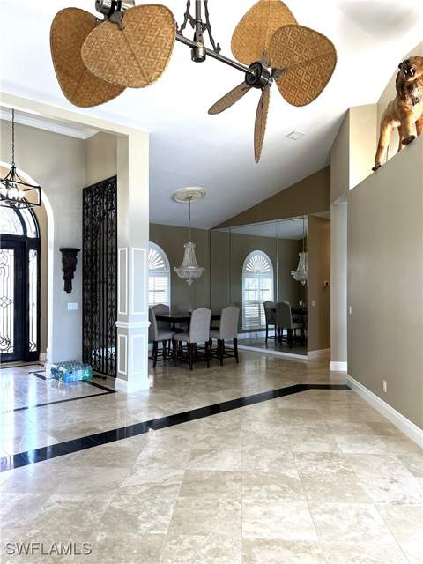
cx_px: 212
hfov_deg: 53.1
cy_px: 282
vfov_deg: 67.3
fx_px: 424
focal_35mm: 26
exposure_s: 1/120
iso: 64
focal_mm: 5.7
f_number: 1.5
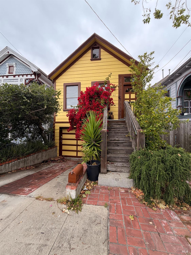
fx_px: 103
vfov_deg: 102.0
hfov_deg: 85.7
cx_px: 96
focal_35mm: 14
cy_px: 128
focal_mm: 2.22
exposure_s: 1/574
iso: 40
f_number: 2.2
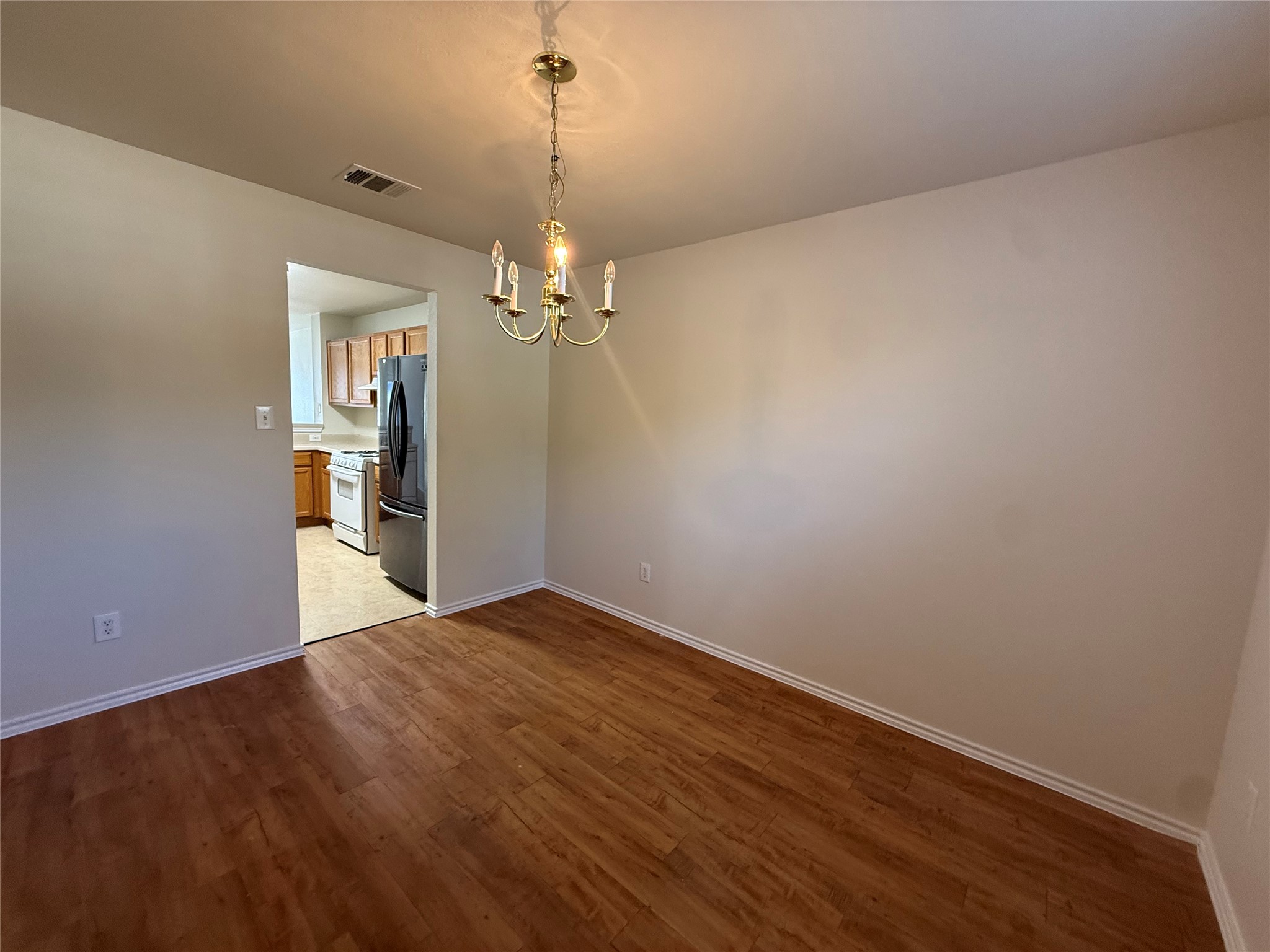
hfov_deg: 102.1
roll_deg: -2.9
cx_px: 635
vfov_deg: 85.7
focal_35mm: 14
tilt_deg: -5.7
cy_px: 476
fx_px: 514
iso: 200
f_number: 2.2
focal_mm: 2.22
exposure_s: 1/60
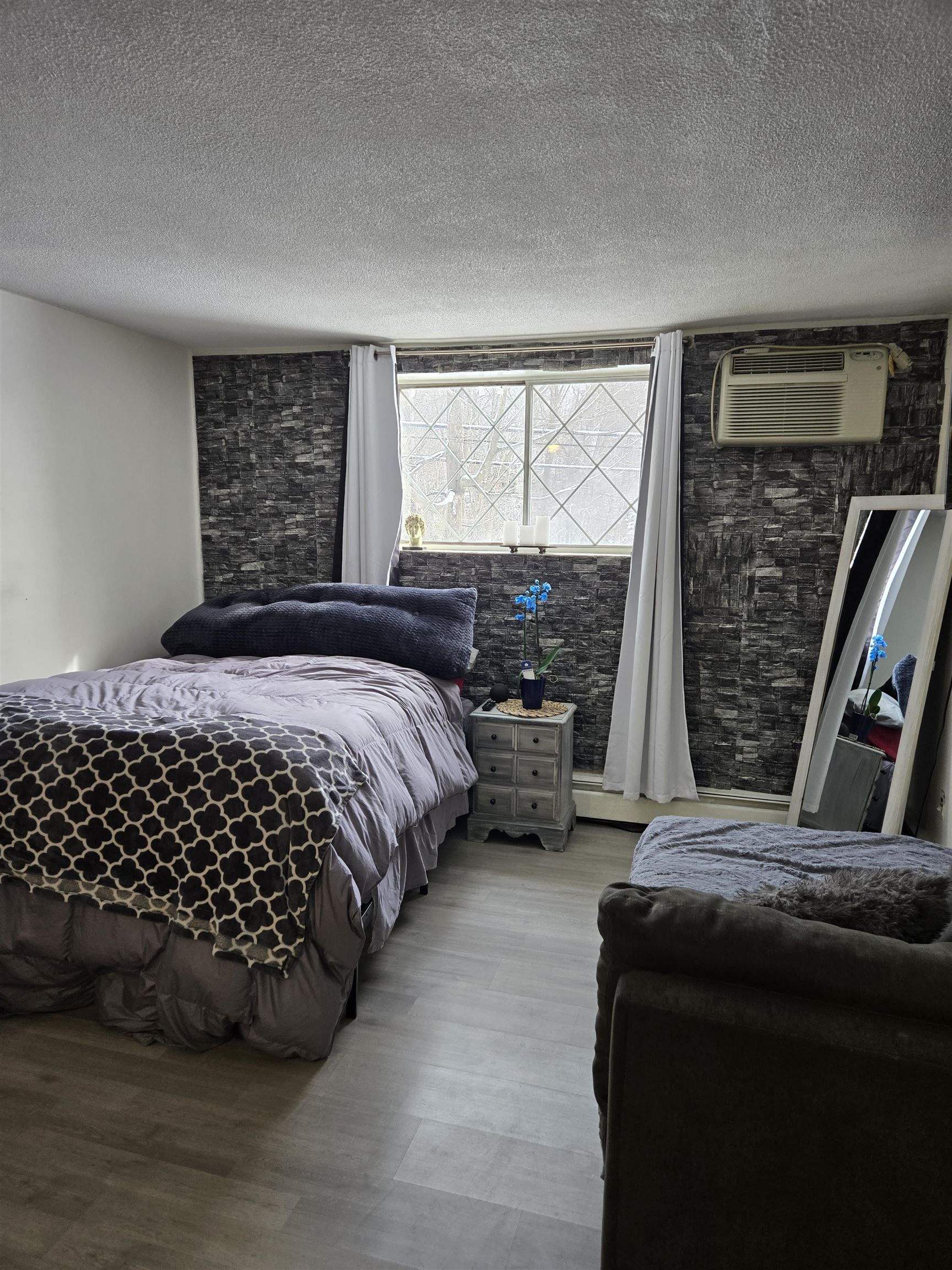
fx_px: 843
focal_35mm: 23
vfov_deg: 73.9
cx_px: 476
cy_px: 635
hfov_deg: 58.9
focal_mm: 5.4
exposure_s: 1/120
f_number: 1.8
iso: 100
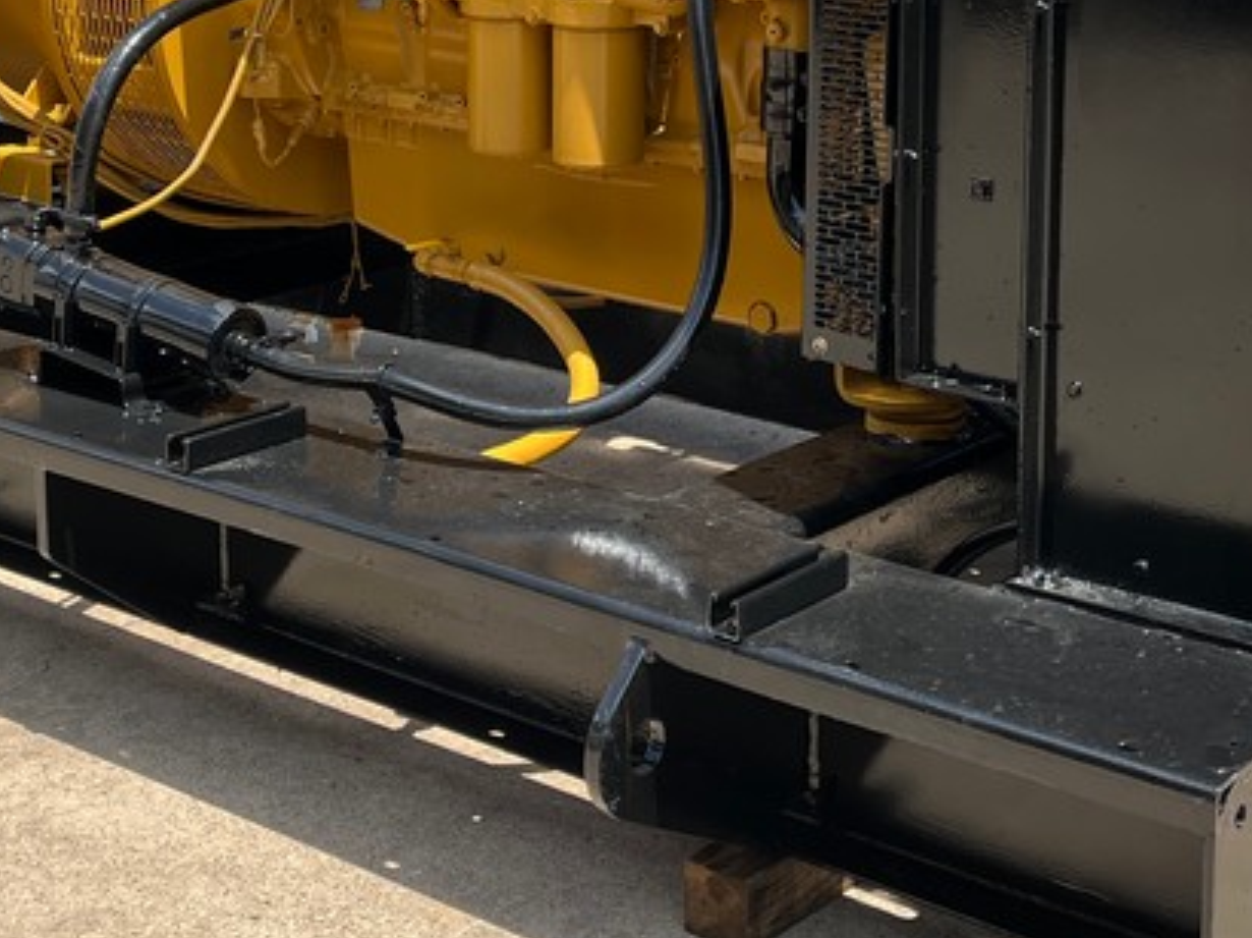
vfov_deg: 21.9
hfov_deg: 29.8
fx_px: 2350
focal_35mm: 65
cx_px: 644
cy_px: 34
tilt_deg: -7.2
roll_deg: -1.1
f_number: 1.6
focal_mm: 5.1
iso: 50
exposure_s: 1/1672
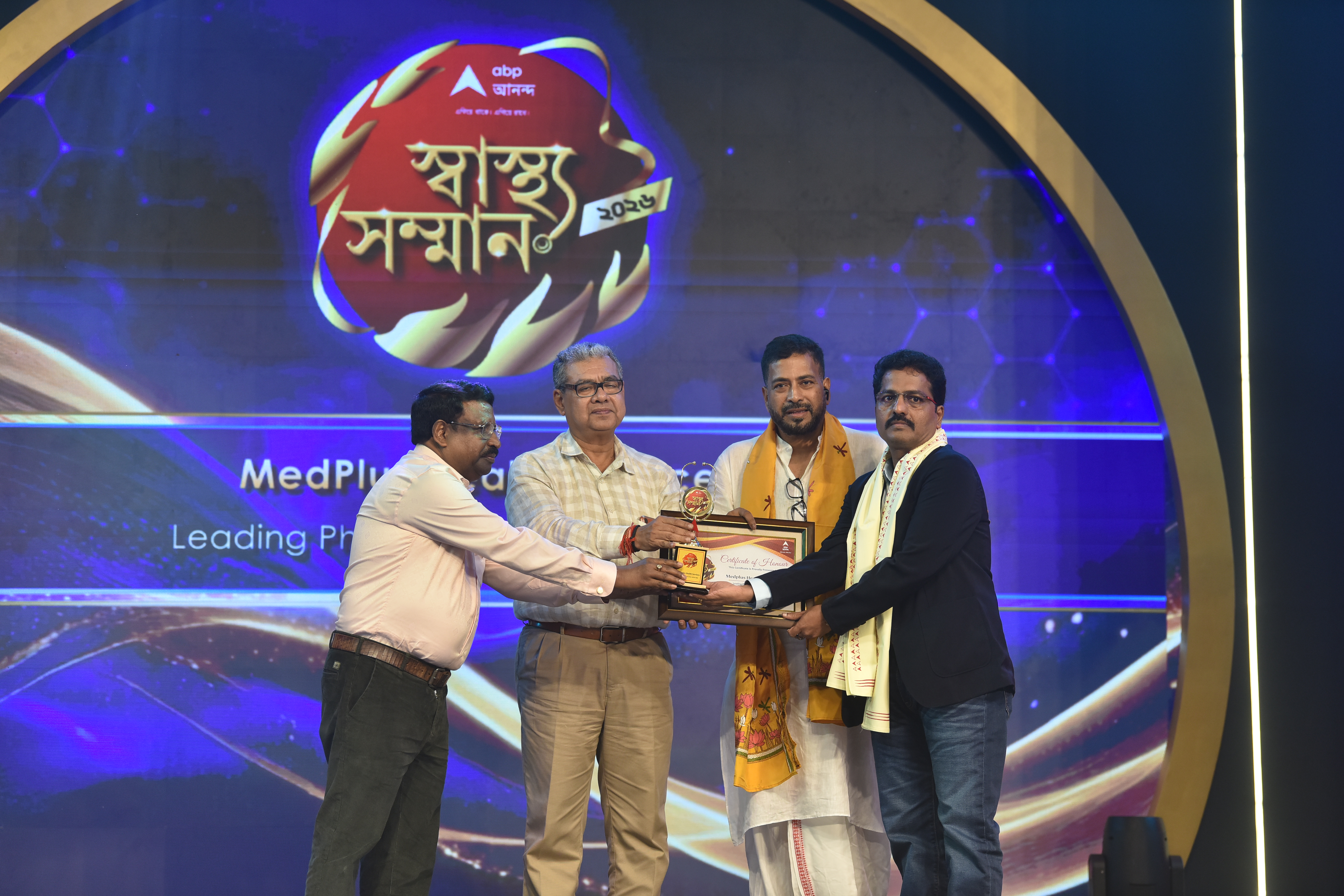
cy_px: 448
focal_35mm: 105
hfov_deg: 19.5
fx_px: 3920
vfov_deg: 13.0
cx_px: 672
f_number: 2.8
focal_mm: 105
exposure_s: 1/200
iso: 640
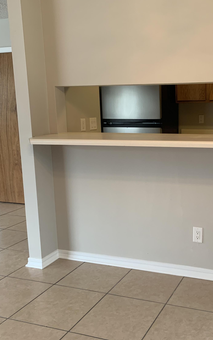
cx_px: 181
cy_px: 169
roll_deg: -0.6
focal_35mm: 37
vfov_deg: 52.7
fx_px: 344
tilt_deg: -9.1
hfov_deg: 33.1
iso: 100
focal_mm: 4.25
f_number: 1.8
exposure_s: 1/60
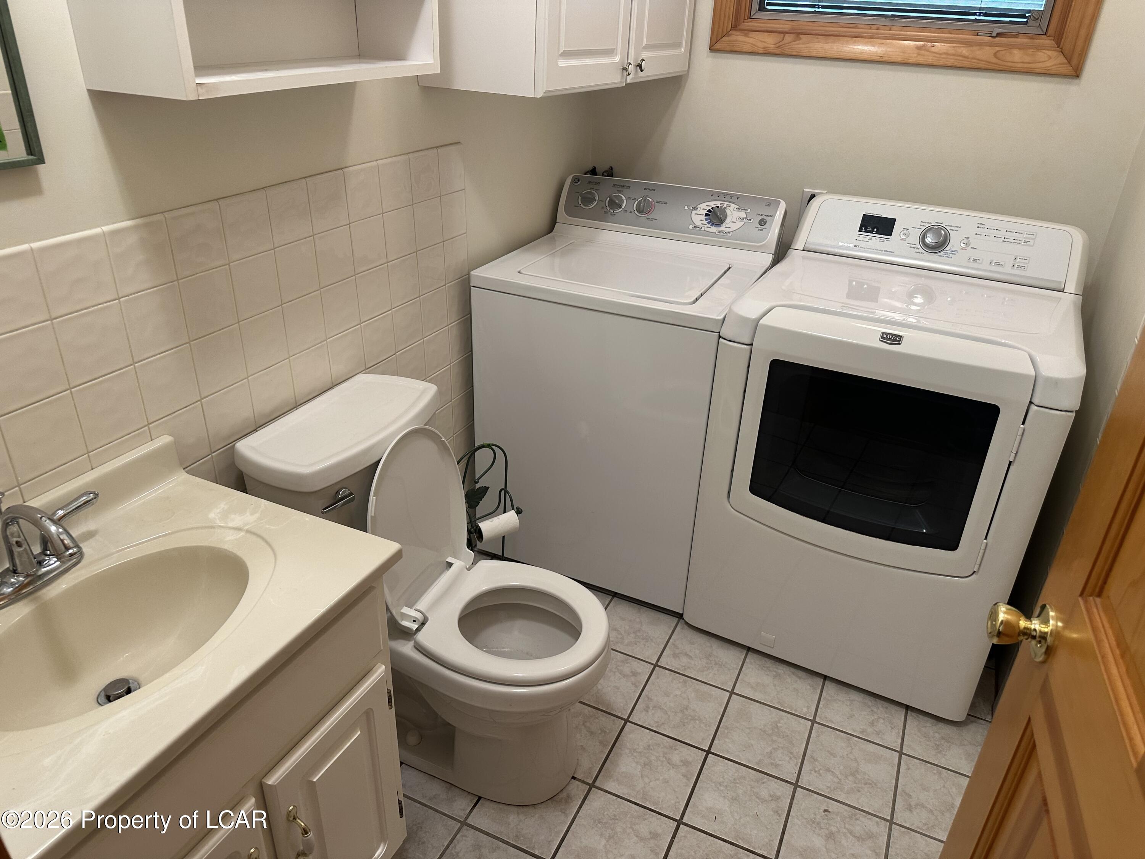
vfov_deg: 56.8
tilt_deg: -28.5
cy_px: 430
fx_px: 794
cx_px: 572
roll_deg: -2.1
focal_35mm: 24
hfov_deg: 71.6
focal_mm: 6.86
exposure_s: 1/60
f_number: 1.78
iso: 125
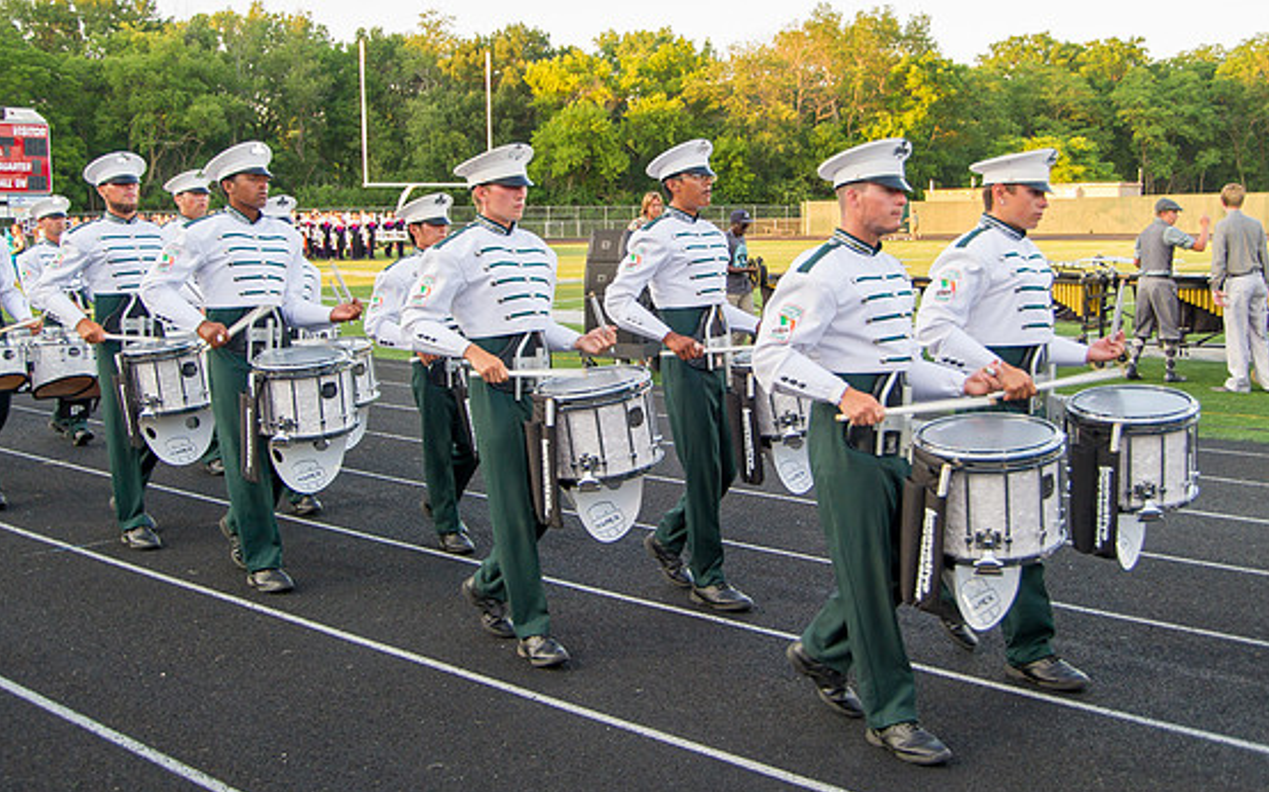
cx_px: 672
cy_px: 327
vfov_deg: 30.5
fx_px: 1452
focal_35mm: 42
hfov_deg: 47.2
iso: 500
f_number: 7.1
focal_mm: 32
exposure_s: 1/200
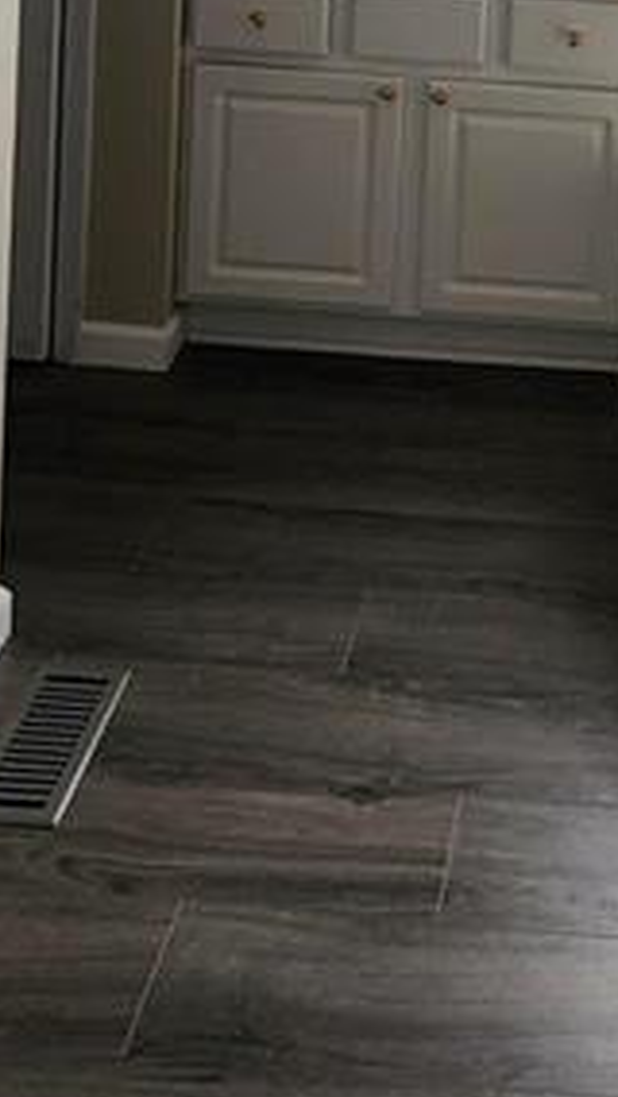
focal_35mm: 51
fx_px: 1484
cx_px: 637
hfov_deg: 22.5
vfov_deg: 32.5
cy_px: -263
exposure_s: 1/60
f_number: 2.2
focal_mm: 2.2
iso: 160
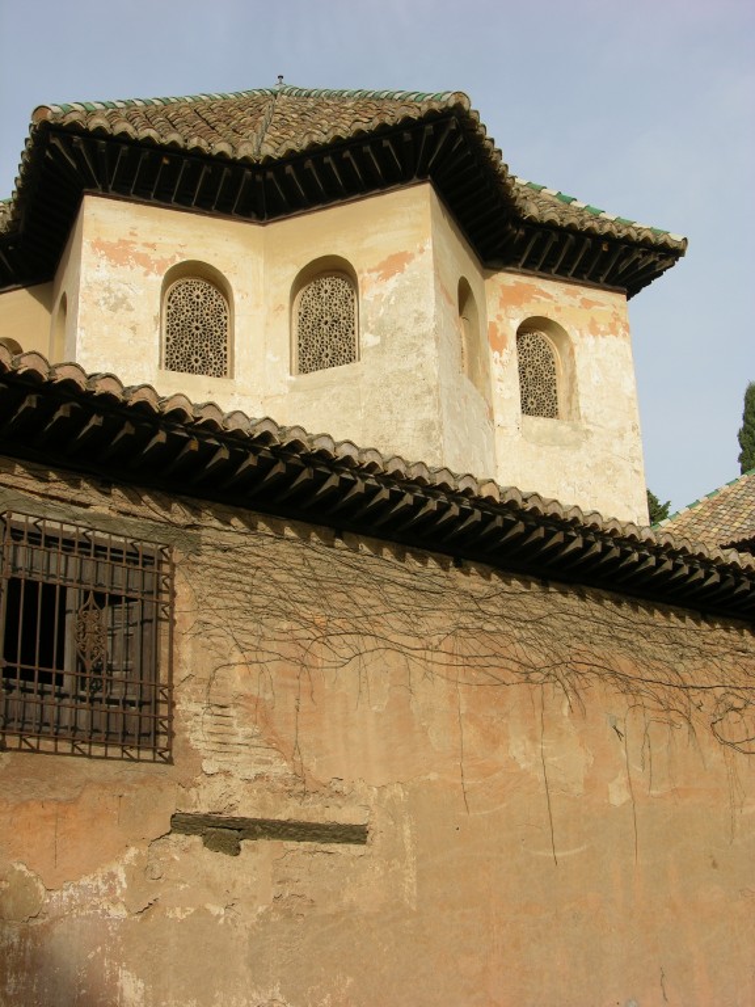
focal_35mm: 46
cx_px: 378
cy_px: 504
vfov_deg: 41.2
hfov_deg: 31.5
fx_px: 1338
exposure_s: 1/220
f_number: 5.9
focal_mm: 11.6
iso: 50
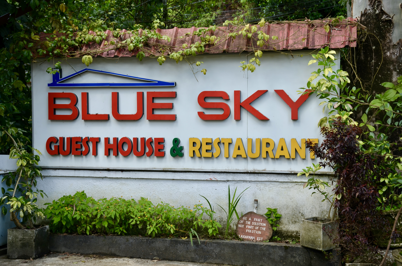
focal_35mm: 52
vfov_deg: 25.6
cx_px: 201
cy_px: 133
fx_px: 585
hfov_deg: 37.9
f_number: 6.3
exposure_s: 1/160
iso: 200
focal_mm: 35
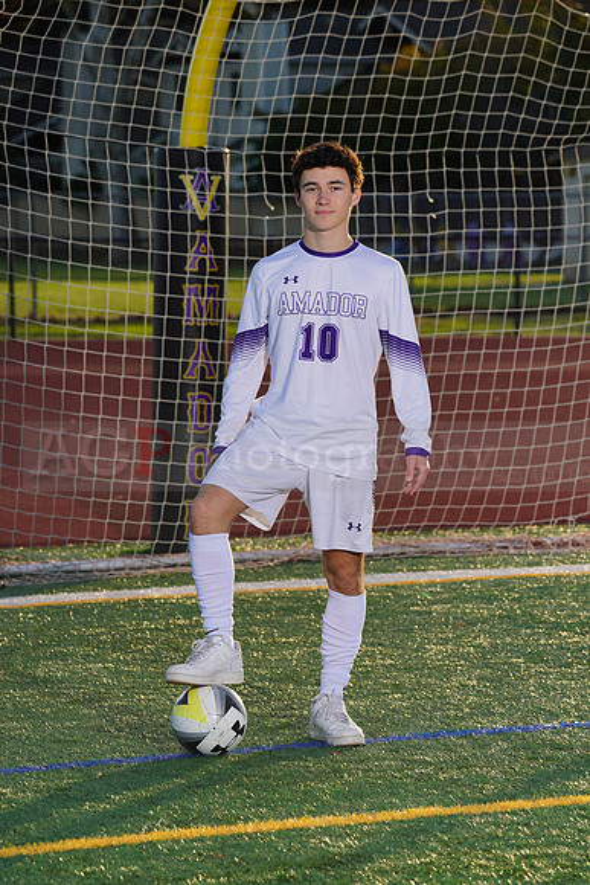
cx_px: 295
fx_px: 4545
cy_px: 442
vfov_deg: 11.1
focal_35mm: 185
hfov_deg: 7.4
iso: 100
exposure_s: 1/200
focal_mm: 185
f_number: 8
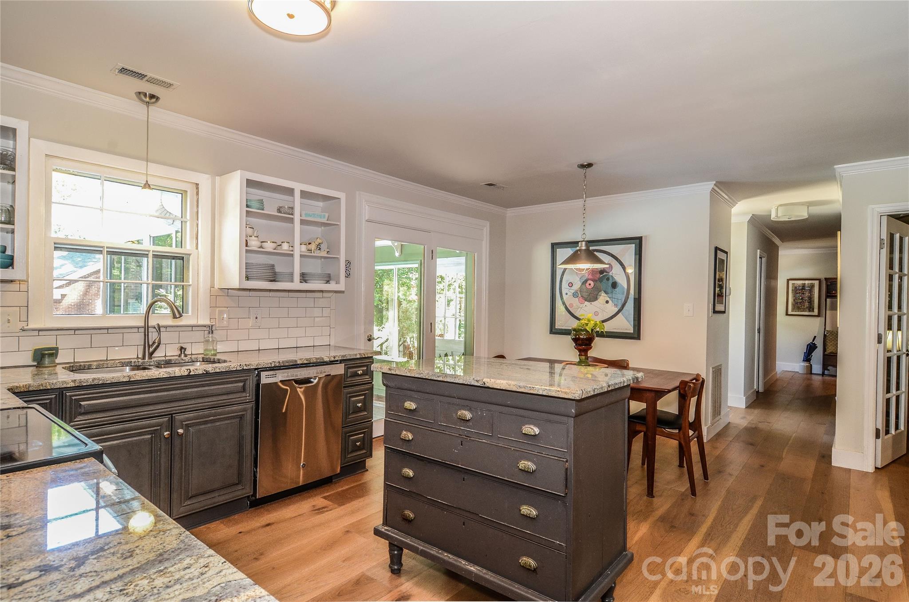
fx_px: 454
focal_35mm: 18
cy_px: 301
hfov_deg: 90.1
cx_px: 454
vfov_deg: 67.1
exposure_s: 1/6
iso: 400
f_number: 9.5
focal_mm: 12
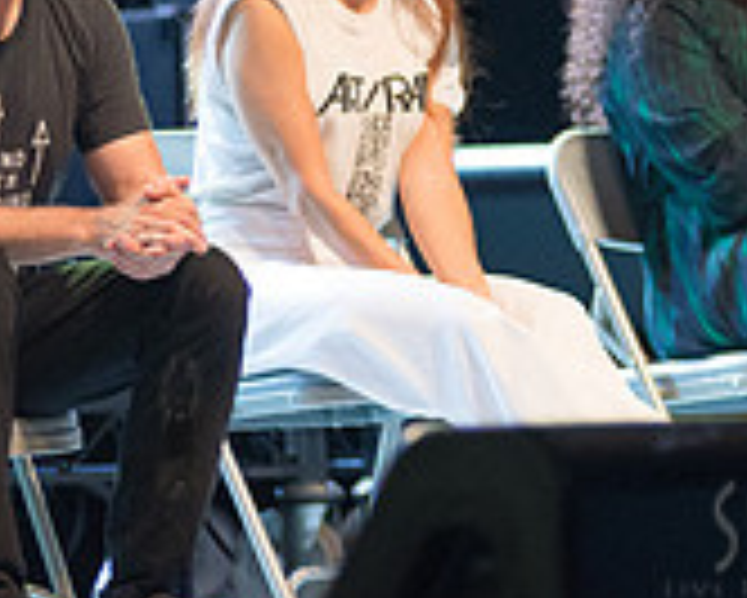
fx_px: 10508
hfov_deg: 4.1
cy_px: -232
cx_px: 1048
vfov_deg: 3.3
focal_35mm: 475
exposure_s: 1/320
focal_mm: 145
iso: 3200
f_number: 2.8
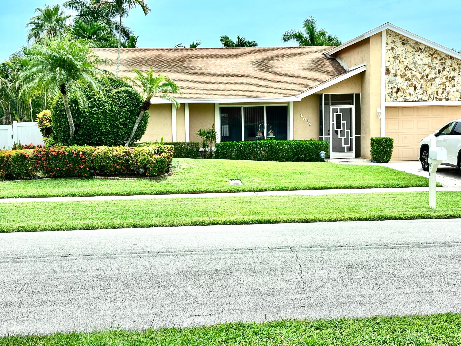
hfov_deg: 36.8
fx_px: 693
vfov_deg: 28.0
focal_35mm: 52
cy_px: 173
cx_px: 230
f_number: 1.6
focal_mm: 5.96
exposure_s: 1/3937
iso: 40
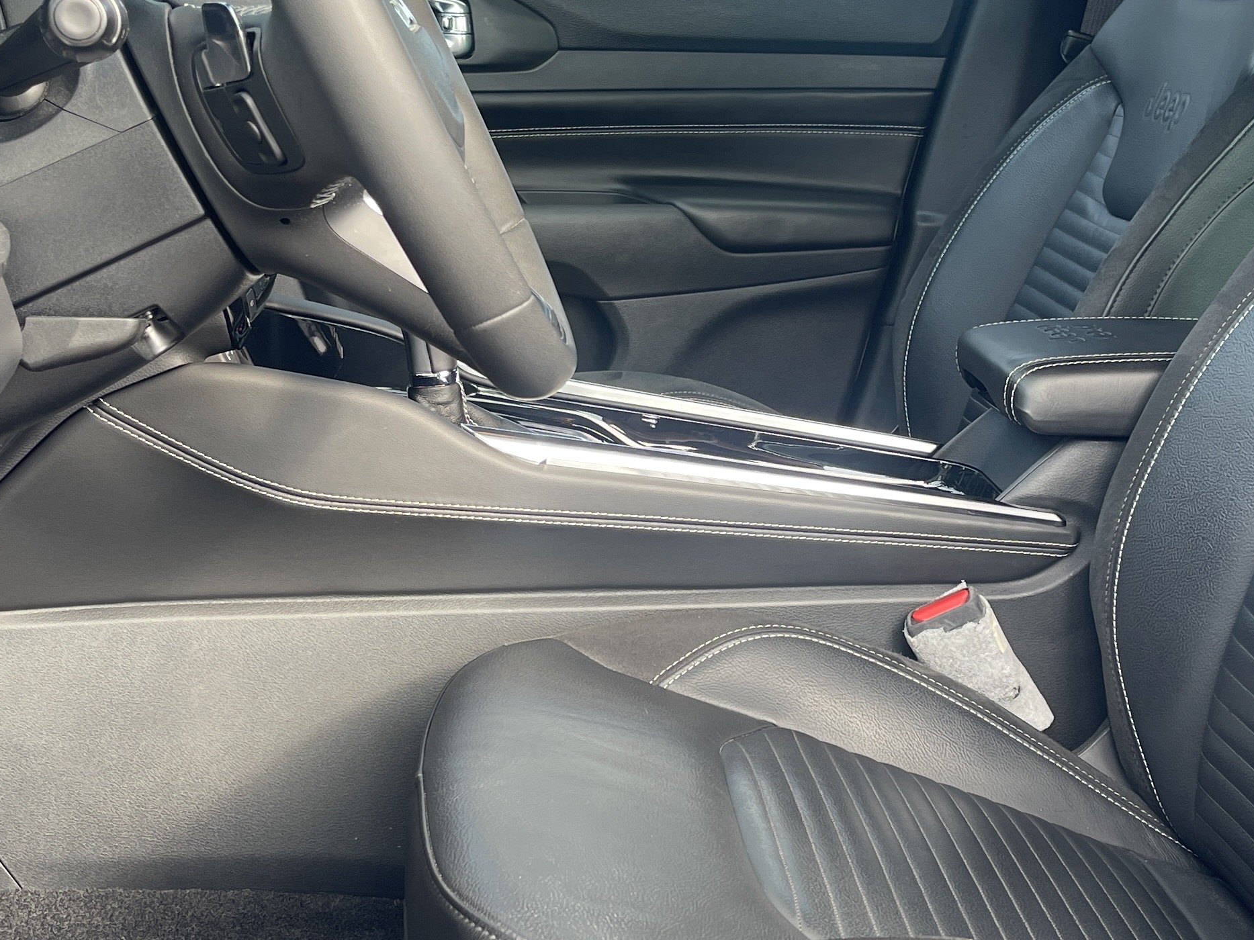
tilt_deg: -13.4
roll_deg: -5.5
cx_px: 844
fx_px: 1956
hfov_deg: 35.2
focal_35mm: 54
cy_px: 451
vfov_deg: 27.0
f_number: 1.6
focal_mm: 5.1
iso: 50
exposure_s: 1/121
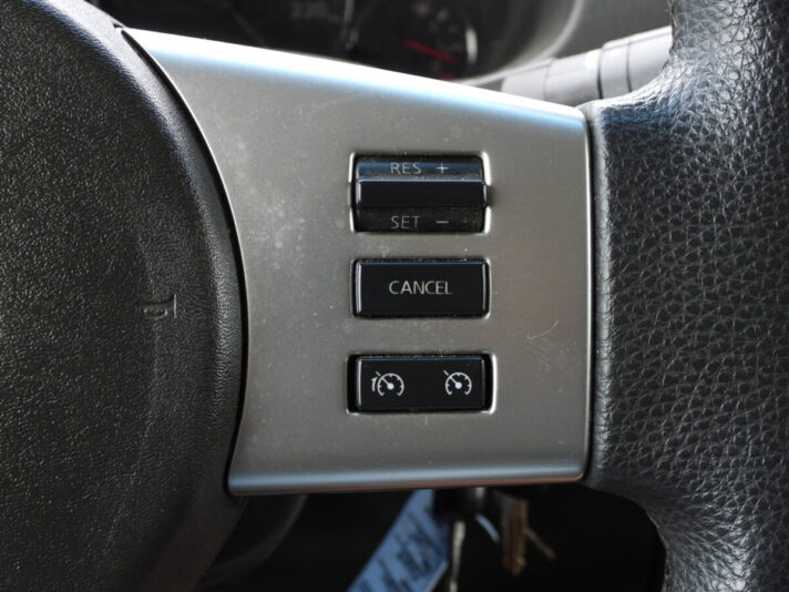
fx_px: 1368
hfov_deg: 32.2
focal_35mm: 60
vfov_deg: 24.4
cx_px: 394
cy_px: 296
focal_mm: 10.7
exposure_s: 1/50
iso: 100
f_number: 3.5
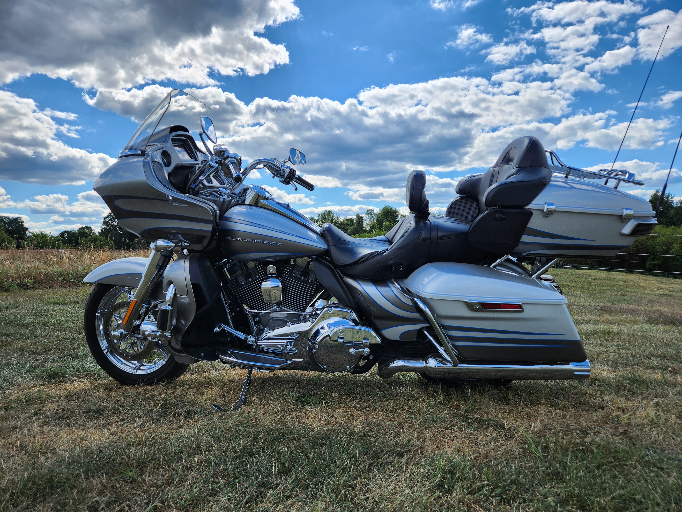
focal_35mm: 23
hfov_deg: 73.9
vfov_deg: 58.9
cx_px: 341
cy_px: 256
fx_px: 453
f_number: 1.8
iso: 20
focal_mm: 5.4
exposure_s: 1/1476
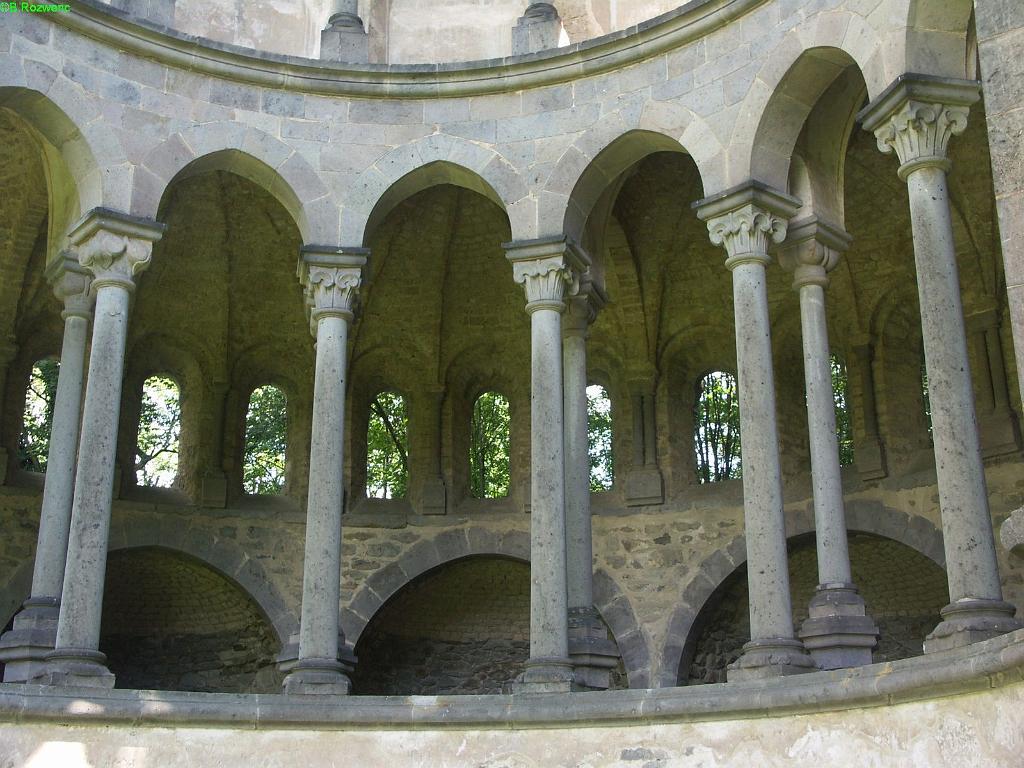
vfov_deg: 32.9
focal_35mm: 44
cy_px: 384
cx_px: 512
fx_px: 1302
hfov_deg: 42.9
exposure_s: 1/50
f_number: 3.2
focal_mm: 11.41
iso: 64
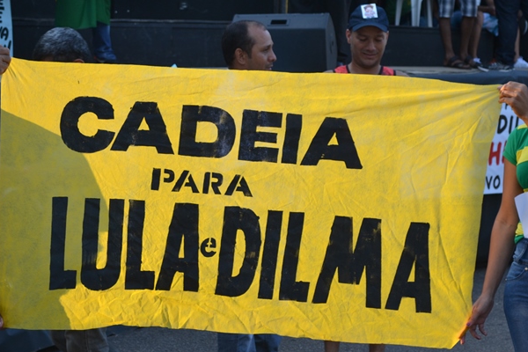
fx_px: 1349
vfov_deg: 14.9
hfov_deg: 22.1
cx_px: 235
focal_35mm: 92
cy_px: 205
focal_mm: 46
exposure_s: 1/125
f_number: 5.6
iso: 180
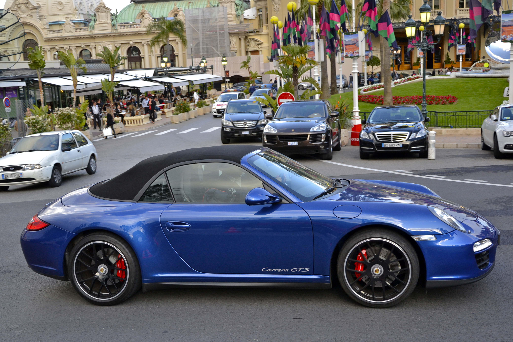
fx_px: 513
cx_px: 256
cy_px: 171
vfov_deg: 36.9
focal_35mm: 36
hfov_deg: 53.1
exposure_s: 1/500
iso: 500
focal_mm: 24
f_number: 3.8
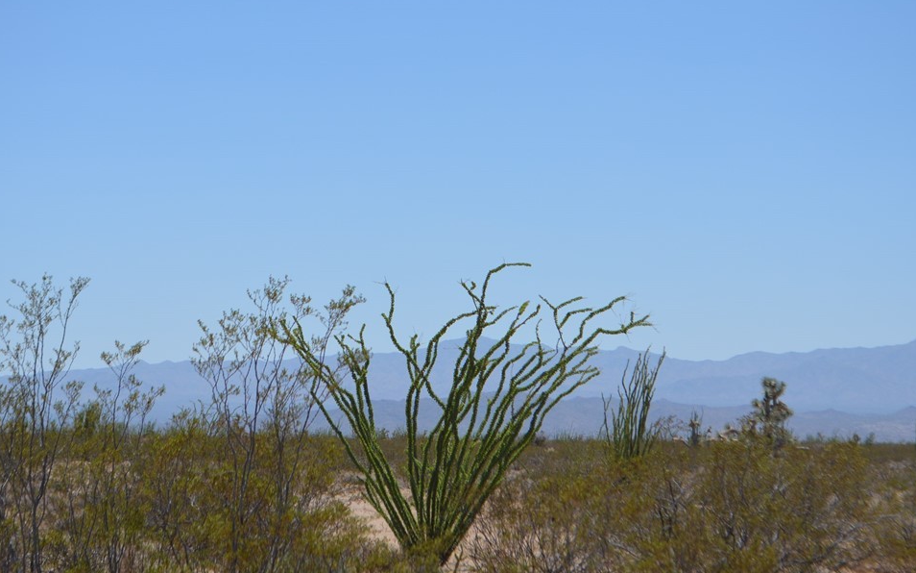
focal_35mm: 96
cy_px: 306
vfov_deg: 13.7
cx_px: 433
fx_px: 2386
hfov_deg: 21.7
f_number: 8
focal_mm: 55
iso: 400
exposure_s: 1/2000
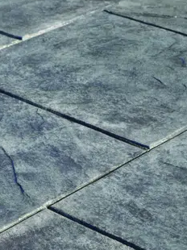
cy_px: 179
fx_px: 981
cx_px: 41
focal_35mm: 136
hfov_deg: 10.9
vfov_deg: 14.5
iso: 200
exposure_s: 1/250
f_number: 8
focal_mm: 42
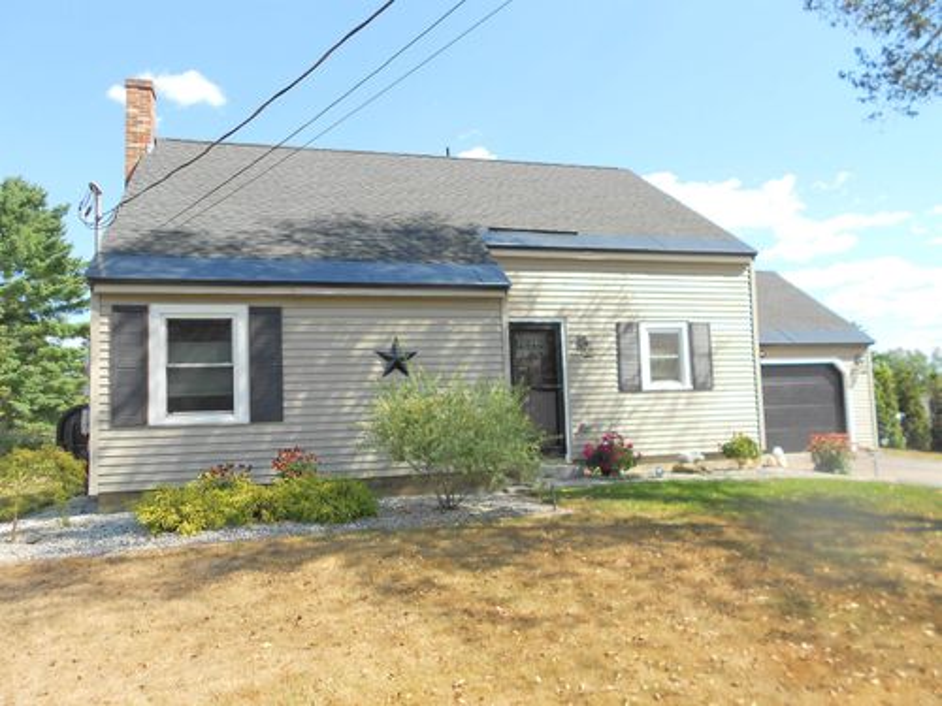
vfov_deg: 53.1
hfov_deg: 67.3
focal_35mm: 26
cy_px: 353
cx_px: 471
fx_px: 708
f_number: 3.2
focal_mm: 4.6
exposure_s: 1/400
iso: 80
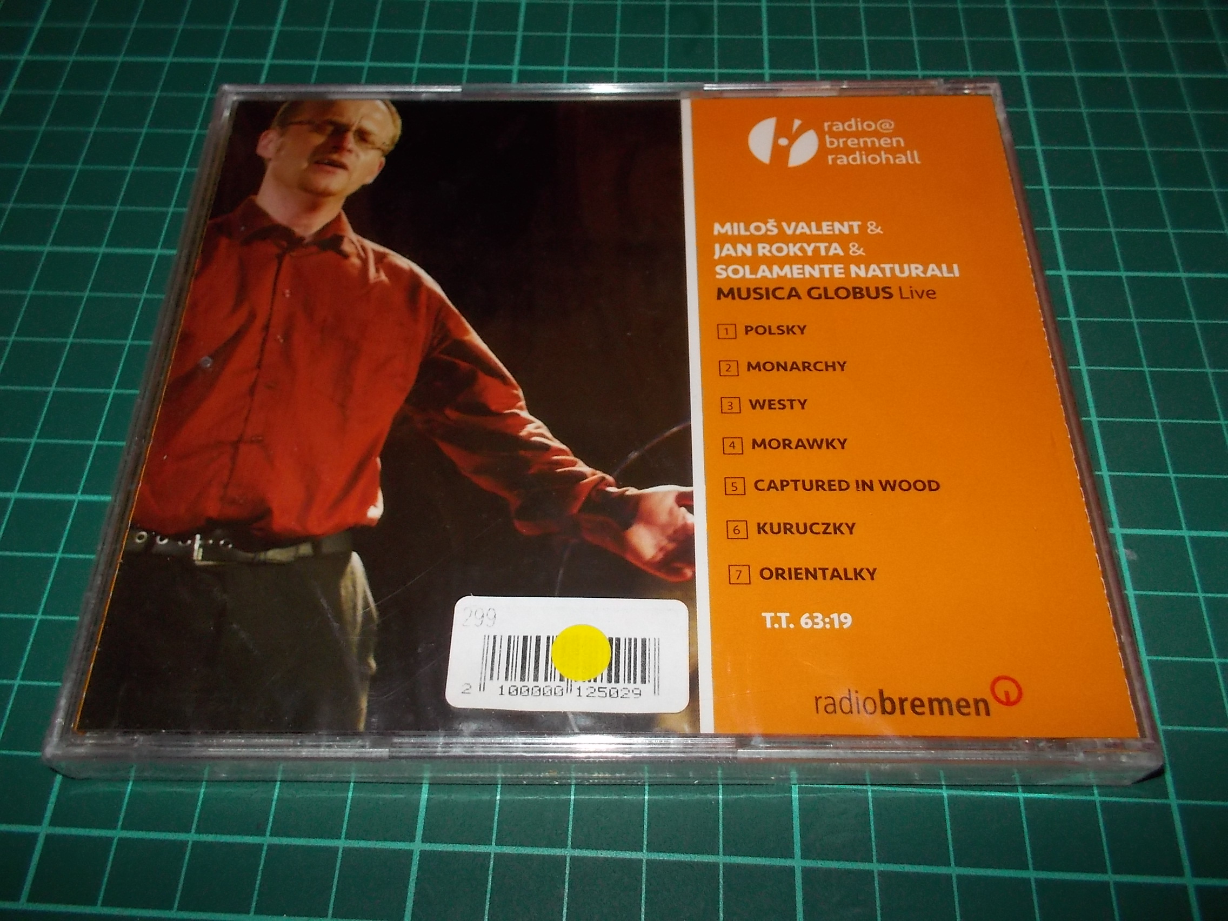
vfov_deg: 48.2
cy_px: 460
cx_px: 614
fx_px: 1029
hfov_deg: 61.7
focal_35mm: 29
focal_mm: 4.1
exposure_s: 1/30
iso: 200
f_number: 3.3
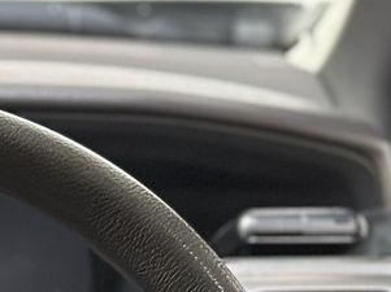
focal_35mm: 230
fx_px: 2595
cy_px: 578
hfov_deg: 8.4
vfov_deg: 6.3
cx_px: -177
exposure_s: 1/33
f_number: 1.78
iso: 500
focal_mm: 6.86
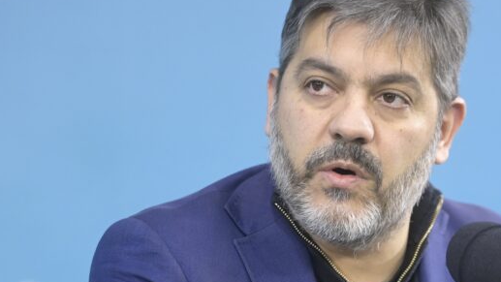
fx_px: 3880
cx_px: 373
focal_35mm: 292
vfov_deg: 4.2
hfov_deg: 7.4
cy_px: 254
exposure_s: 1/323
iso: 4000
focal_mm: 135
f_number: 2.8
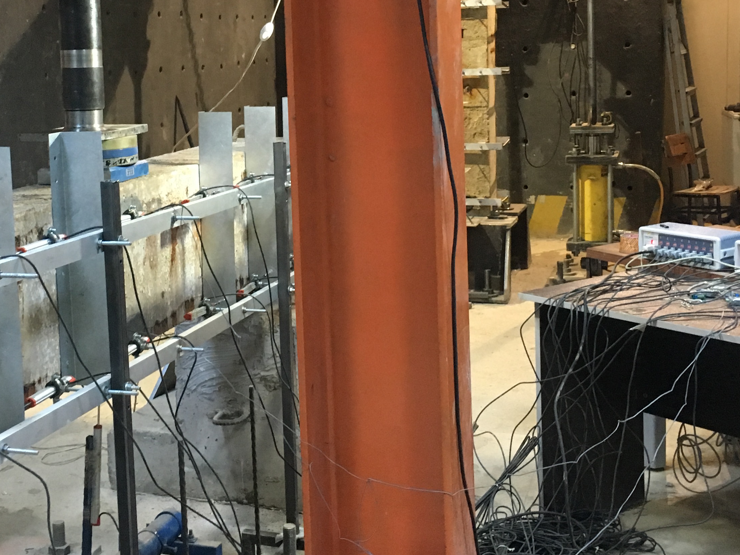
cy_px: 139
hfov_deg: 36.0
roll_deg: +2.3
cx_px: 277
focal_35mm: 53
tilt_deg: -3.4
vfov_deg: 27.2
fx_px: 1133
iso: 200
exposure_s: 1/17
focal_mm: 4.15
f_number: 2.2
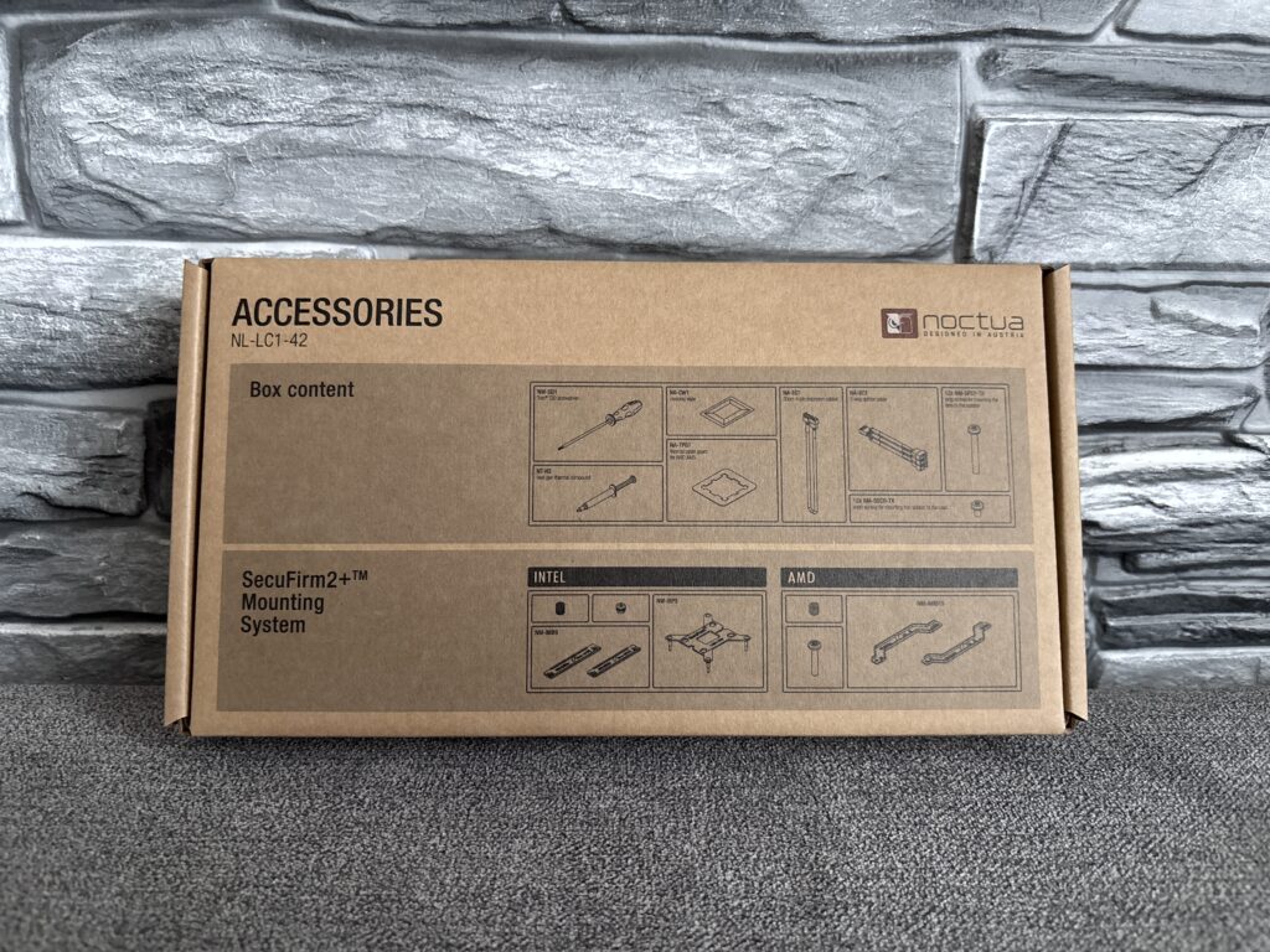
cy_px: 476
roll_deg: -0.8
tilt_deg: -20.9
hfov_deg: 67.3
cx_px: 635
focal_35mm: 26
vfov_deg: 53.1
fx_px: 954
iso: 400
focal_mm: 5.96
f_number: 1.6
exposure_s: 1/60
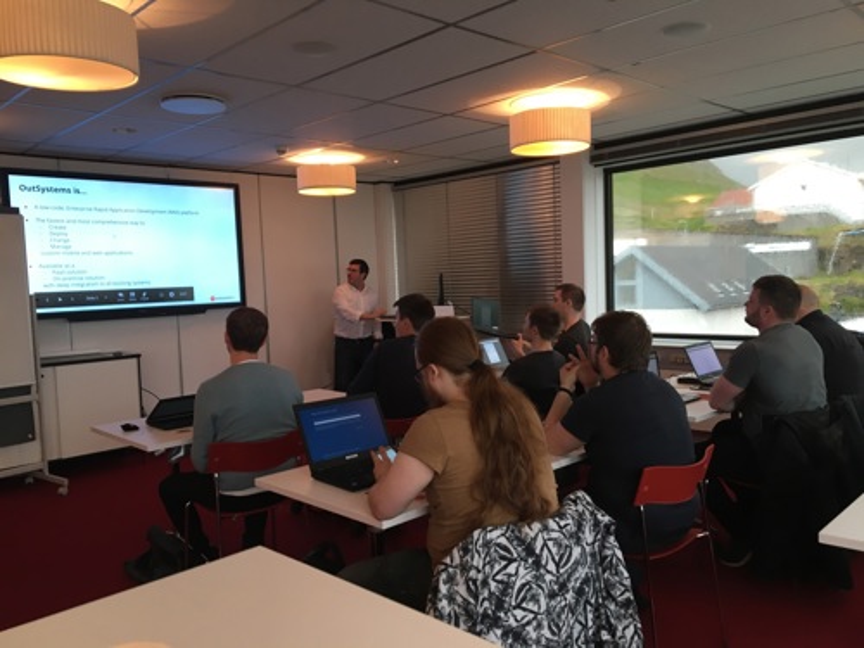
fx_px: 724
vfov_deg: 48.2
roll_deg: +2.0
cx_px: 432
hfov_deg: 61.7
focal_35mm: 29
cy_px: 324
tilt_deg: -4.0
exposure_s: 1/33
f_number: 2.2
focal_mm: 4.15
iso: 80
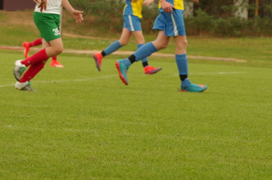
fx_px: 2541
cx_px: -56
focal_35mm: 337
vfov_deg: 4.1
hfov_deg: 6.1
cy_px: -22
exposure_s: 1/500
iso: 400
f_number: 5
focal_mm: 93
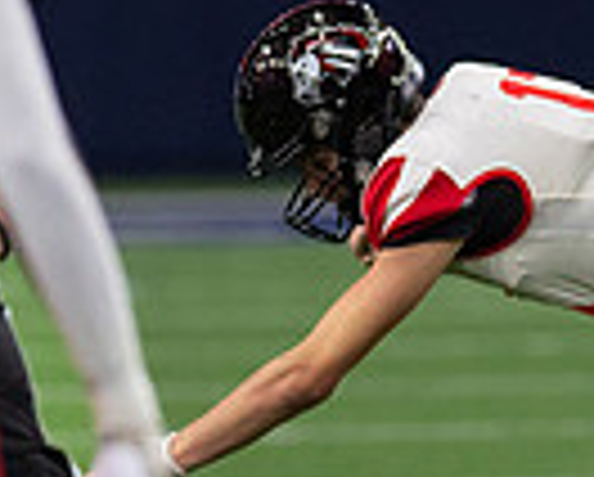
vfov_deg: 1.3
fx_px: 20423
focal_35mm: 1160
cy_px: 252
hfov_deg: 1.7
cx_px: 1146
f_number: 1.8
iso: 1000
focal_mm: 135
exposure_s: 1/1250
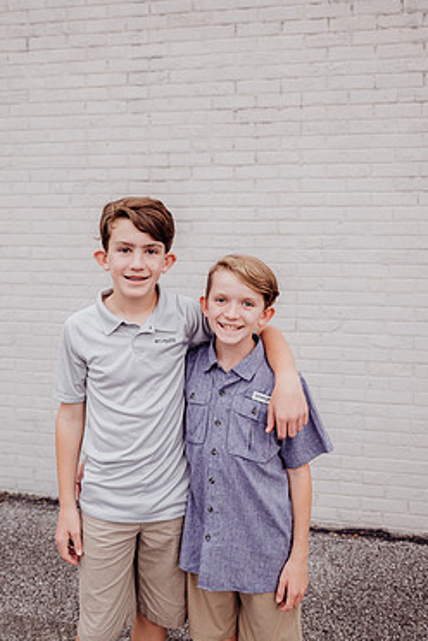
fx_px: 517
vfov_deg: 63.5
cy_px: 283
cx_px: 181
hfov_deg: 44.8
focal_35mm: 29
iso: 200
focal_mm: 24
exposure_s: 1/200
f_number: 2.5
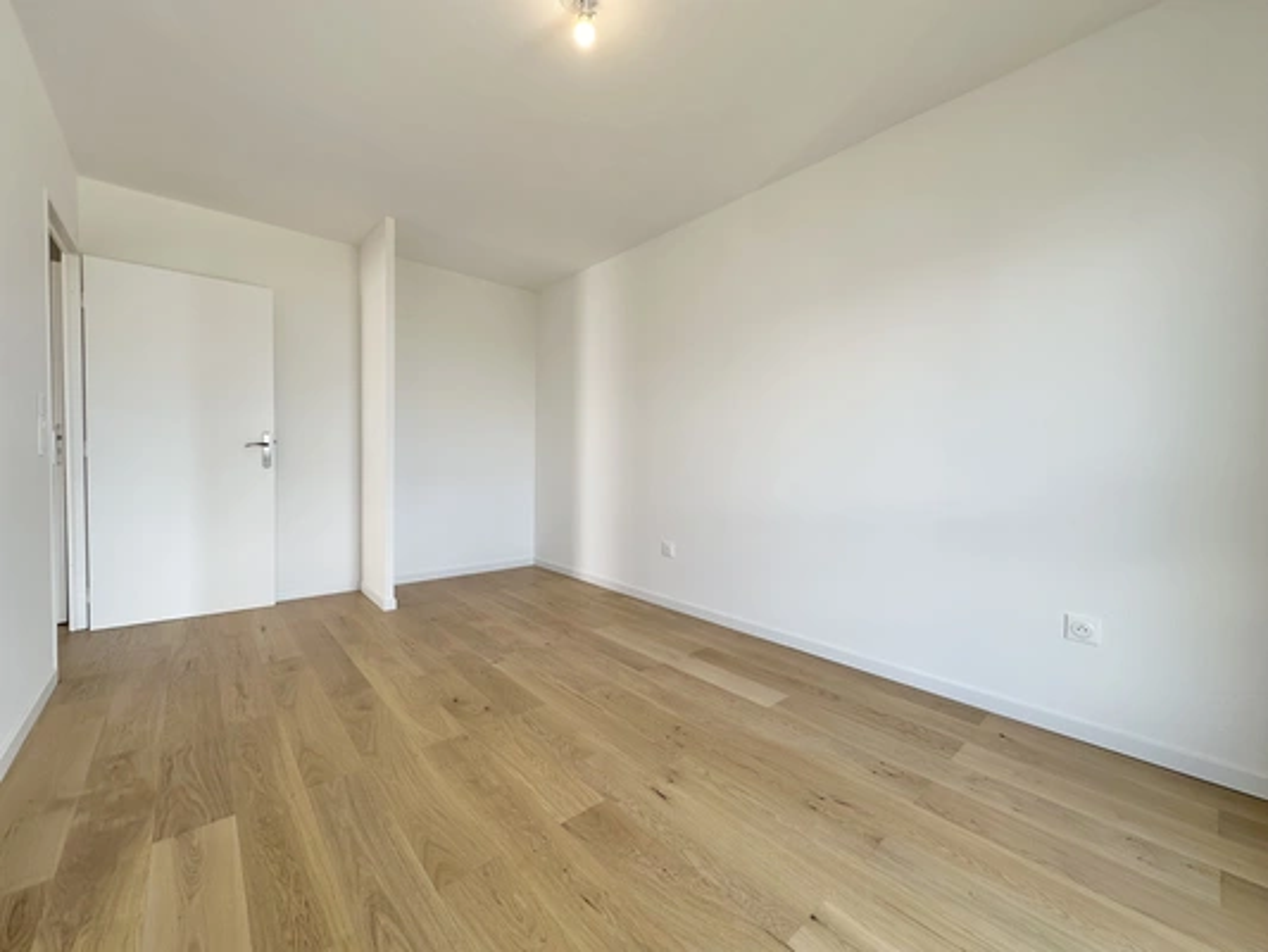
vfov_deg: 85.7
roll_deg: -1.2
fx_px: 513
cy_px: 476
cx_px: 634
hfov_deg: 102.1
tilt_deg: -1.4
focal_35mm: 14
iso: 40
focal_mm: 2.22
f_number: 2.2
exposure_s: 1/107
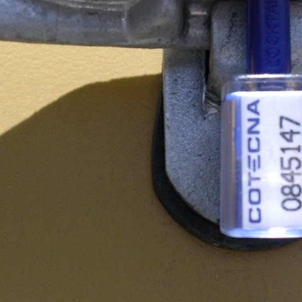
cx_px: 203
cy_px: 102
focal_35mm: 75
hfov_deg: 23.0
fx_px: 740
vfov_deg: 23.0
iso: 70
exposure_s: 1/215
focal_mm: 6.7
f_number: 5.8
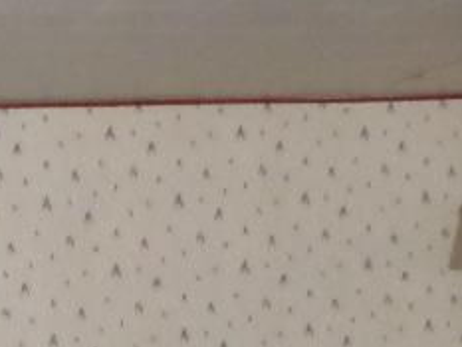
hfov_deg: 17.7
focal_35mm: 110
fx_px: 1469
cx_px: 101
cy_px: 521
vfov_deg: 12.8
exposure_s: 1/30
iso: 640
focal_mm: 4.5
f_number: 2.5
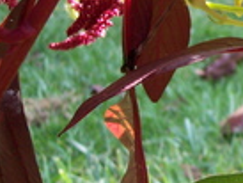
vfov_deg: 11.9
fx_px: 878
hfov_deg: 14.8
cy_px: 64
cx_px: 351
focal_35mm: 125
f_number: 3.4
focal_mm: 8
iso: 100
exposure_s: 1/90
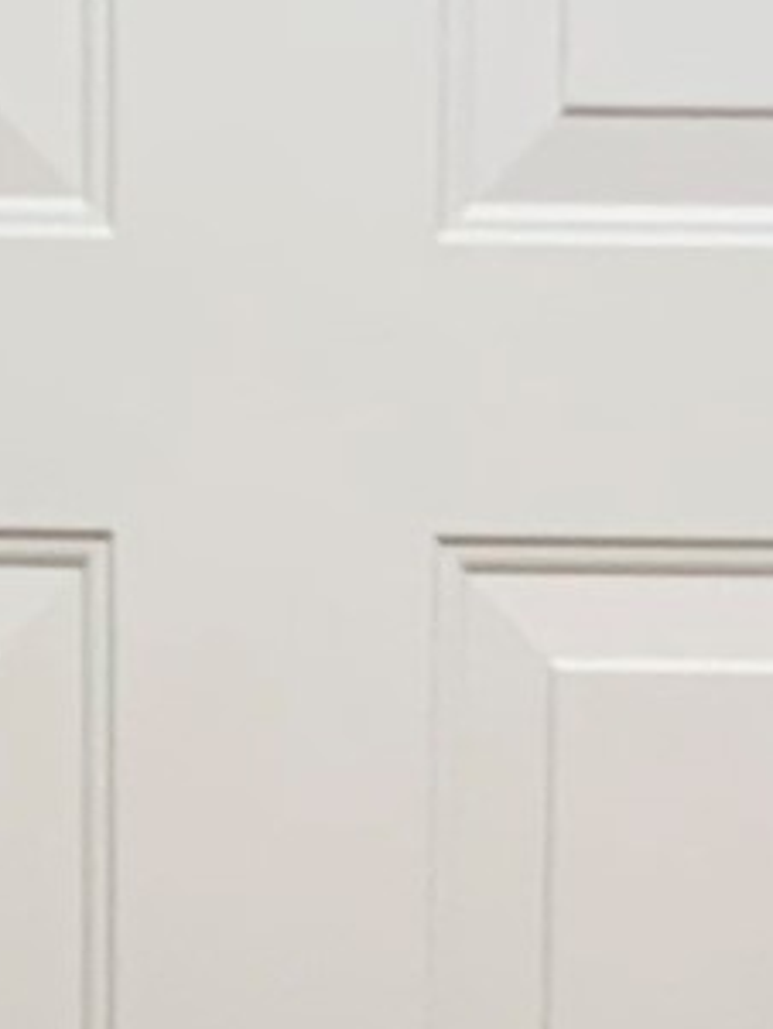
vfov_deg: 9.4
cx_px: 465
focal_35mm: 197
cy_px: 2099
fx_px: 5861
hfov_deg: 7.5
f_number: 1.8
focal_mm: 3
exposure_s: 1/60
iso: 100
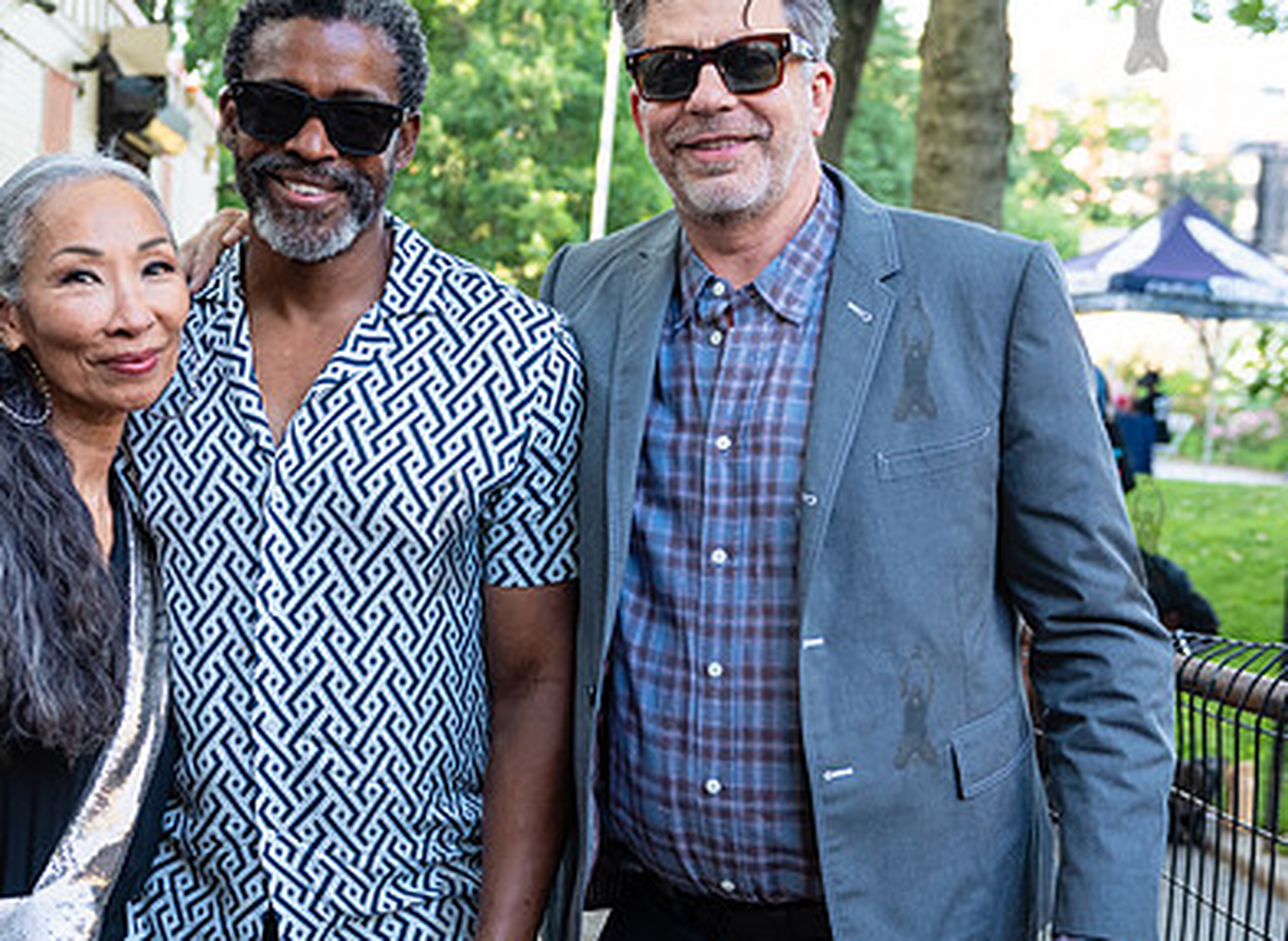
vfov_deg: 23.3
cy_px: 466
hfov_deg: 31.1
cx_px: 385
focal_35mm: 62
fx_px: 2285
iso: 800
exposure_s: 1/200
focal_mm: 34
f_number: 3.2
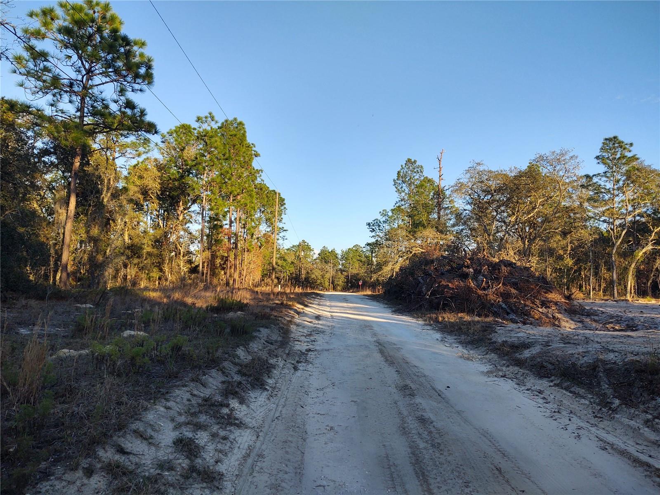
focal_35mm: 27
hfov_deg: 65.3
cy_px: 248
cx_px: 330
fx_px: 515
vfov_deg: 51.4
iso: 100
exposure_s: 1/2007
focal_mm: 4.75
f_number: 1.7
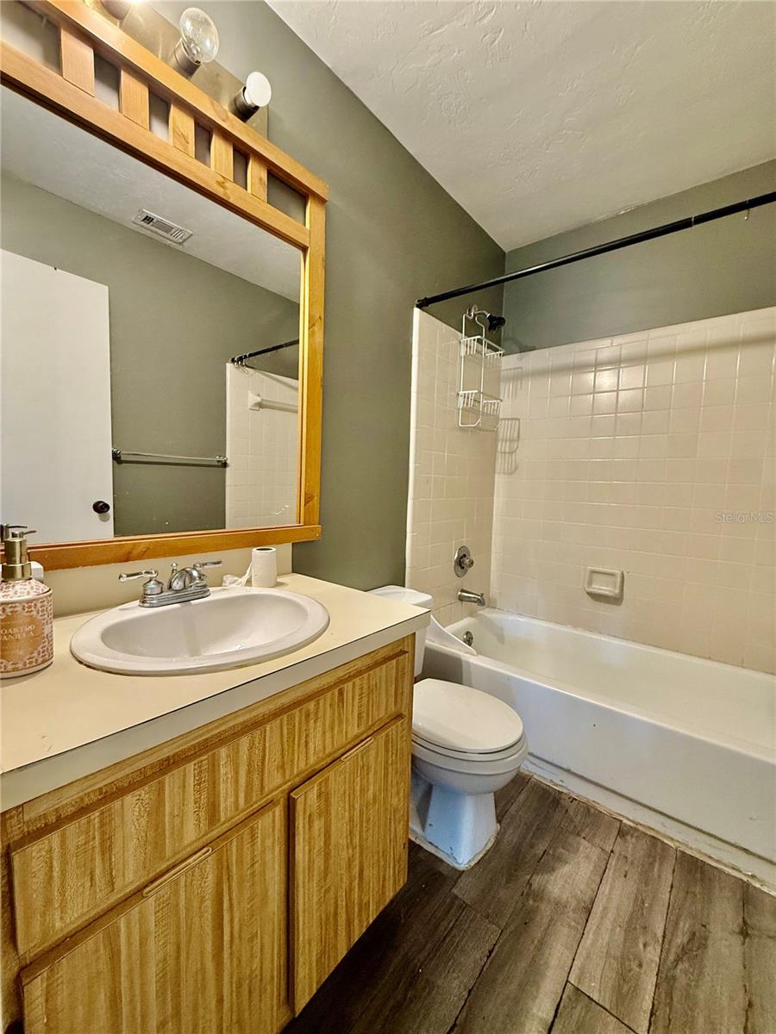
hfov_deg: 85.7
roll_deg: -1.9
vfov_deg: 102.1
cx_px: 388
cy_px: 517
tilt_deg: -5.0
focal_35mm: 14
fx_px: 418
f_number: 2.2
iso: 400
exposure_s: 1/60
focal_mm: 2.22
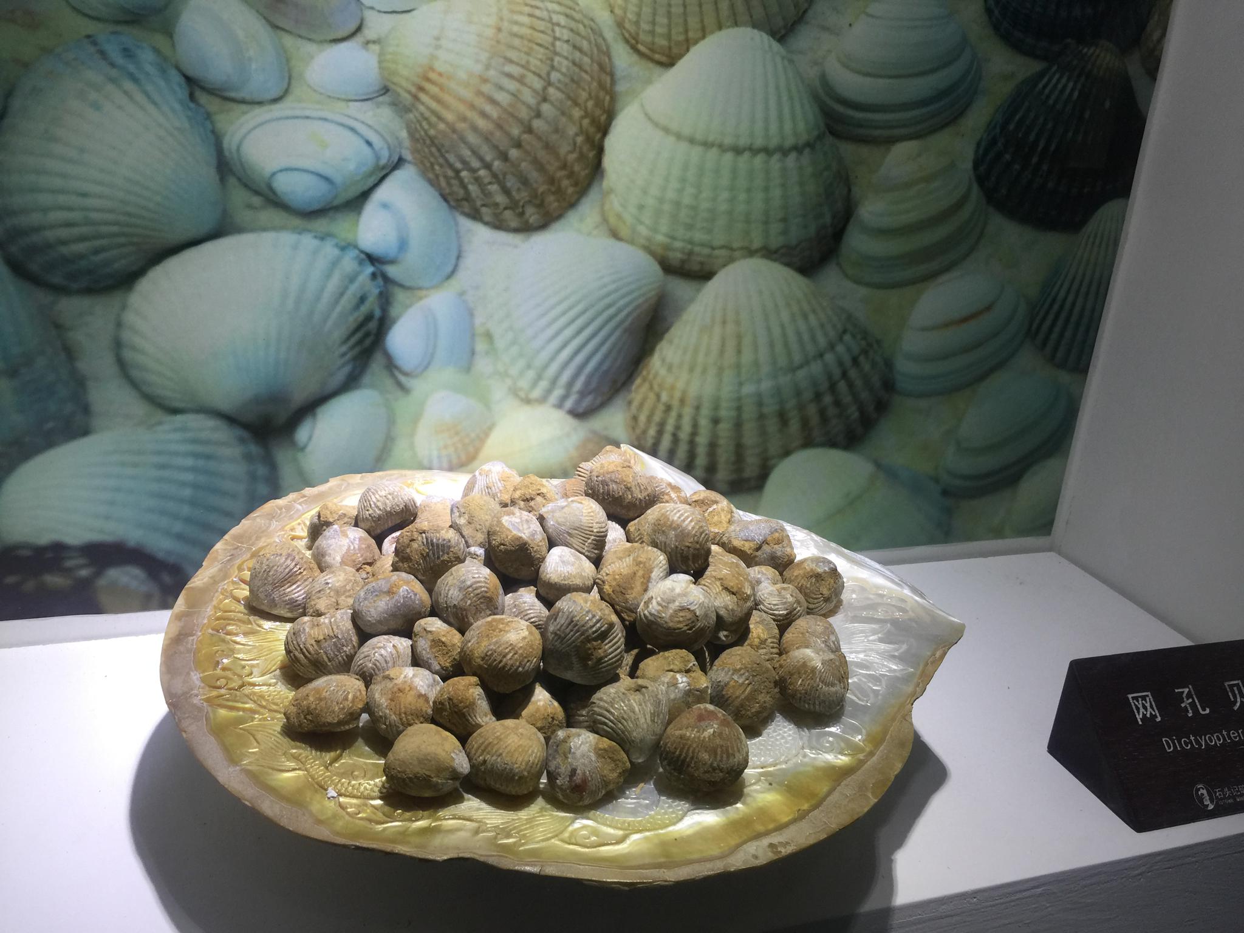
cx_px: 622
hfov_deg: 61.7
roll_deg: -5.5
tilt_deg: -19.5
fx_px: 1042
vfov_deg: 48.2
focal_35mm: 29
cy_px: 466
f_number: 2.2
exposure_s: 1/17
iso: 40
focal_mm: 4.15
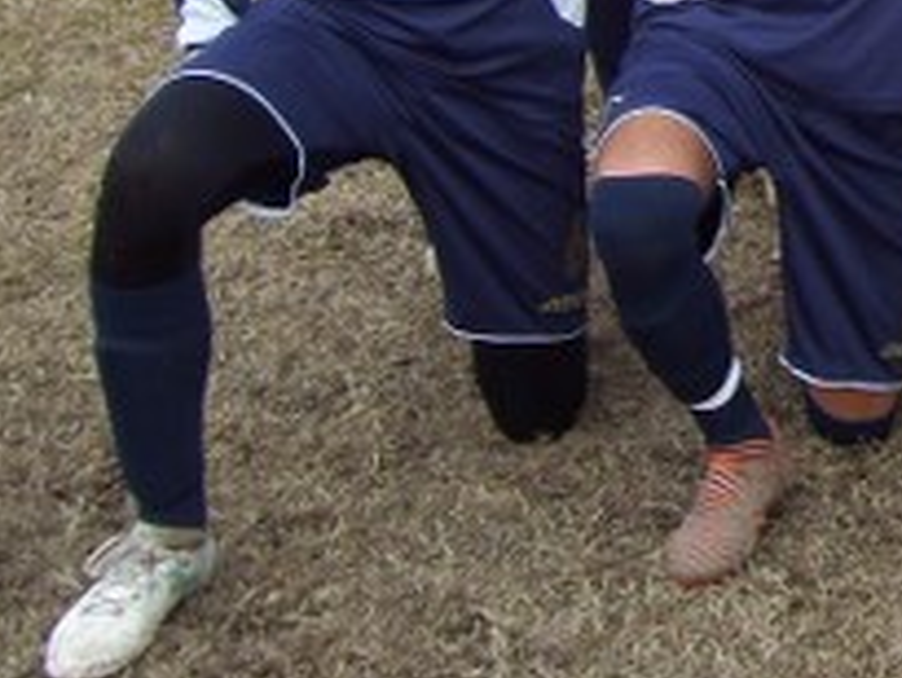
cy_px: -198
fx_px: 2920
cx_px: 1320
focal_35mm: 112
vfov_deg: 12.8
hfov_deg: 16.2
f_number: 2.7
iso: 80
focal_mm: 6
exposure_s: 1/200
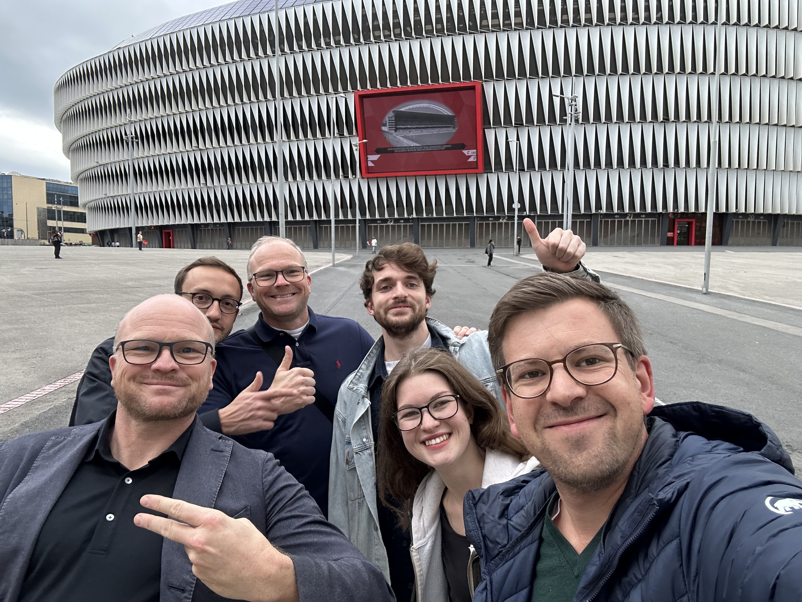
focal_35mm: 23
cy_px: 301
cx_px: 401
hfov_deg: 73.9
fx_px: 533
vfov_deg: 58.9
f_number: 1.9
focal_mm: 2.69
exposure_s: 1/108
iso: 80
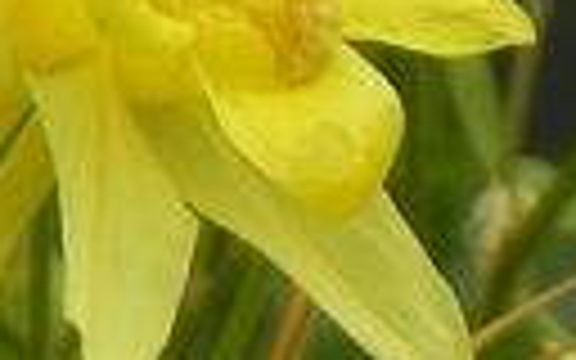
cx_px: 252
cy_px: 522
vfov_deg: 0.7
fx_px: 30265
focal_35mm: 1928
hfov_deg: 1.1
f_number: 5
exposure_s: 1/1000
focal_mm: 51.8
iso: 160
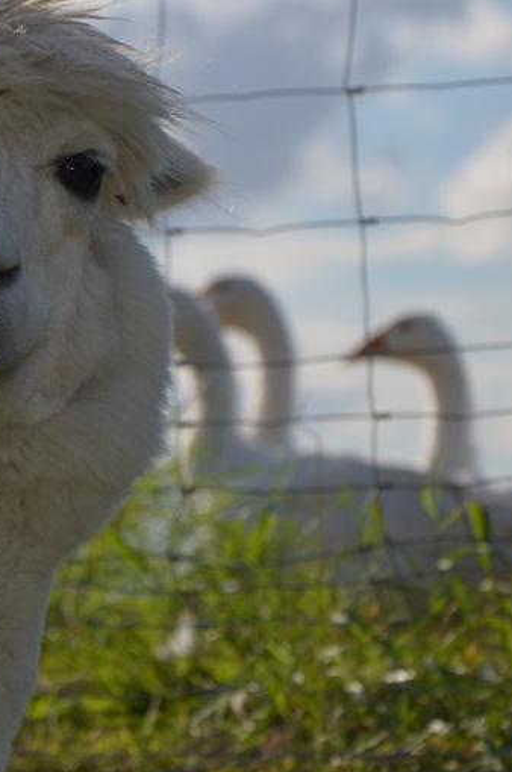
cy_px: 375
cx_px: 6
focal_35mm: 316
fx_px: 6769
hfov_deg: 4.3
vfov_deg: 6.5
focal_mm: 105
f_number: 7.1
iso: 100
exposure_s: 1/200
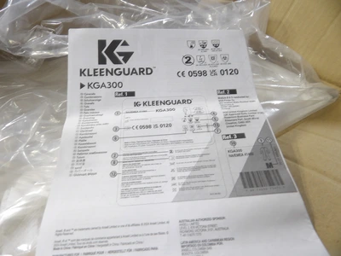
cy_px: 128
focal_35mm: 24
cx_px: 170
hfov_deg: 71.6
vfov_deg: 56.8
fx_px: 236
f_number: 3.2
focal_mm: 4.3
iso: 107
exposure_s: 1/33
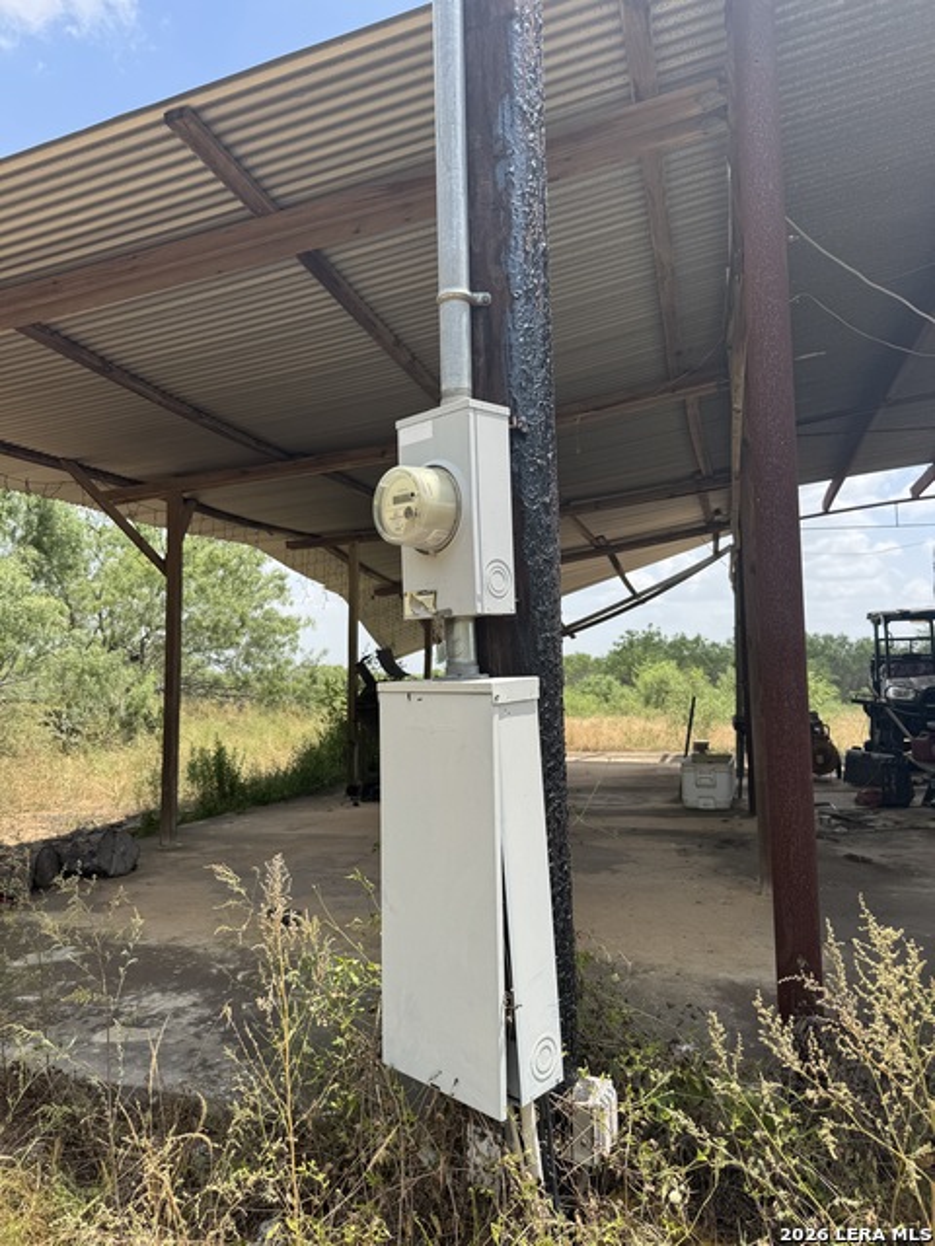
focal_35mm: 24
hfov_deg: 56.8
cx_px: 468
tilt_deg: +4.1
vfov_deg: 71.6
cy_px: 623
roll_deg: +0.4
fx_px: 864
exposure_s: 1/2604
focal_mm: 6.76
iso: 80
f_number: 1.78
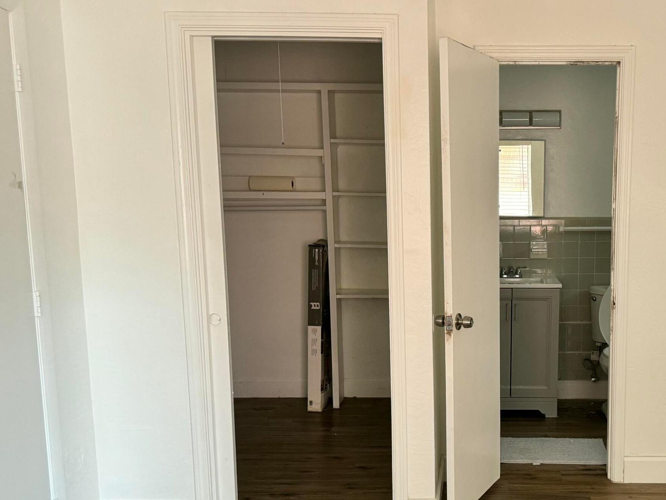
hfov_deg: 44.4
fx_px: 789
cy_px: 315
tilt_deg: -9.1
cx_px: 493
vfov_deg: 34.9
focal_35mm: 41
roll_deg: +0.0
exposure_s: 1/60
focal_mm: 6.76
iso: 250
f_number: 1.78
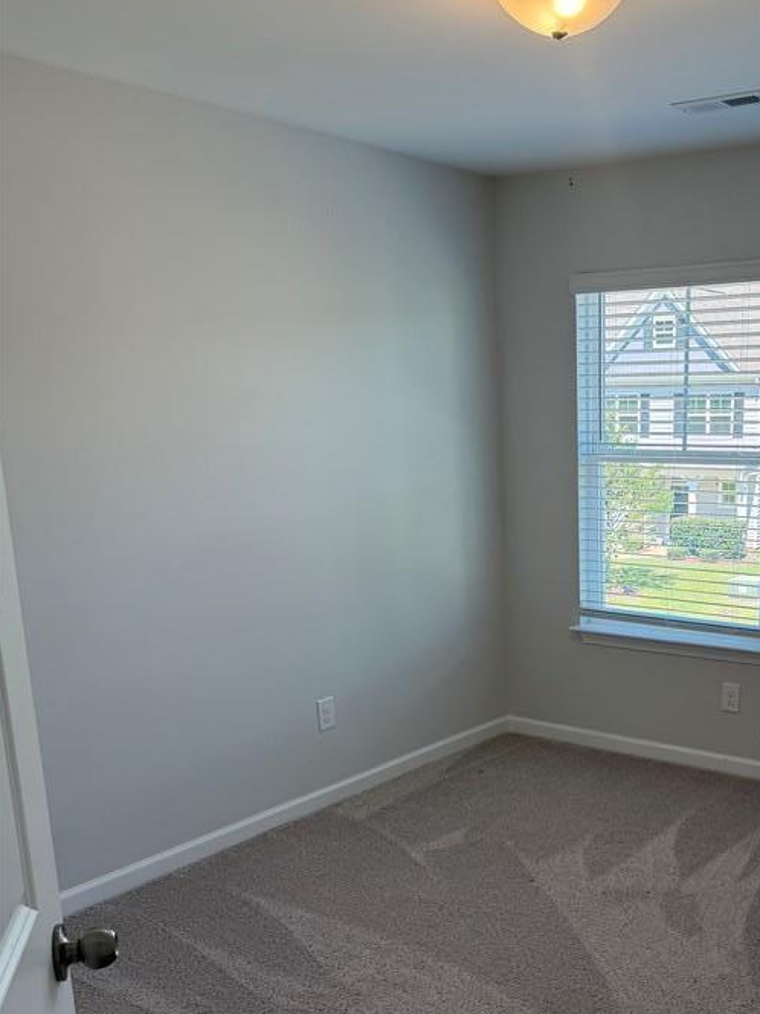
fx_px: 1083
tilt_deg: -14.5
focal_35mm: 37
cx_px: 581
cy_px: 670
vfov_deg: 49.3
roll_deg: +0.0
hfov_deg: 37.6
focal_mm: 6.76
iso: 80
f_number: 1.78
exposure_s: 1/233
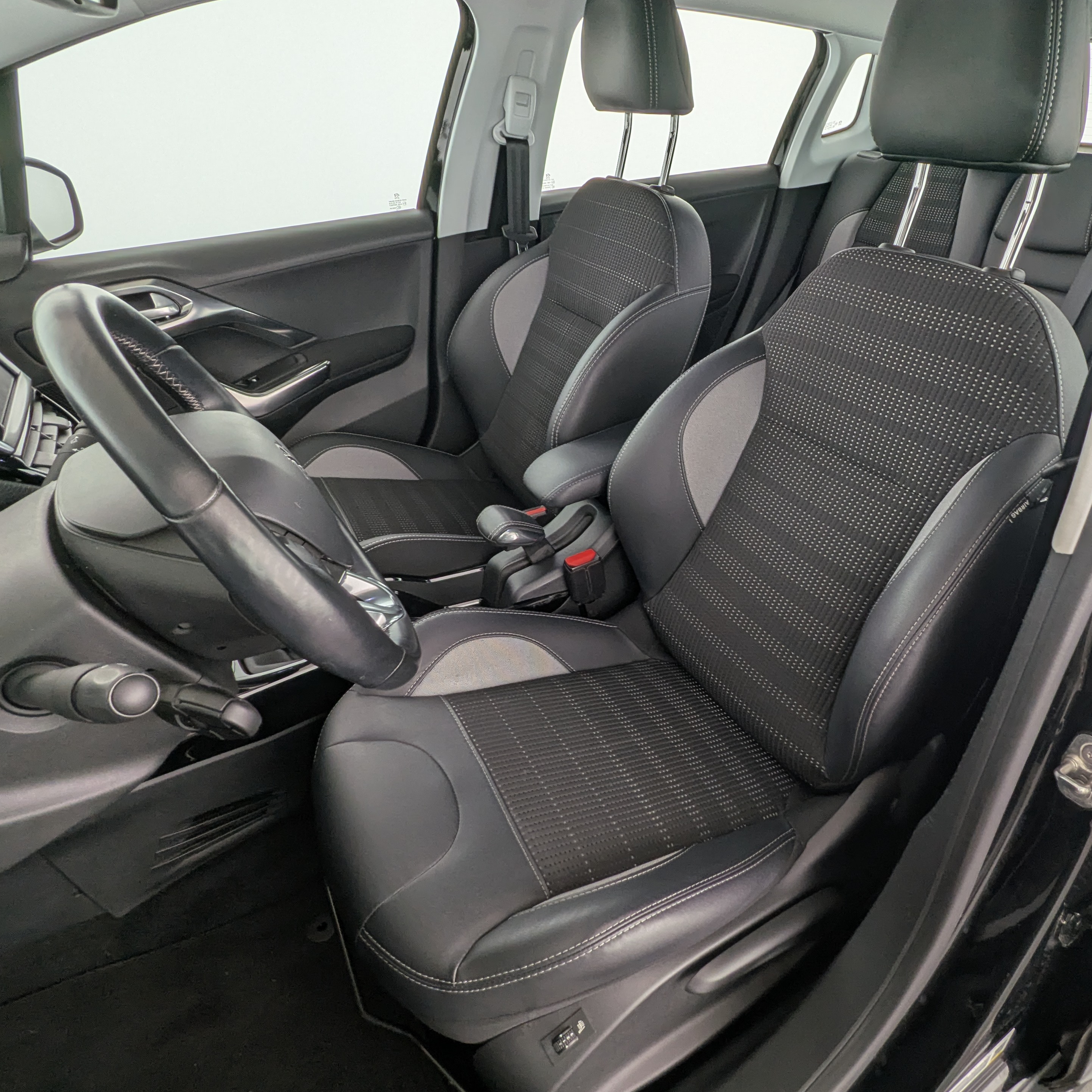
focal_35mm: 20
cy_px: 544
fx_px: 714
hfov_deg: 73.6
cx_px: 681
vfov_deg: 74.8
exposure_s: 1/64.5
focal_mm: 2.35
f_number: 2.2
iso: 41
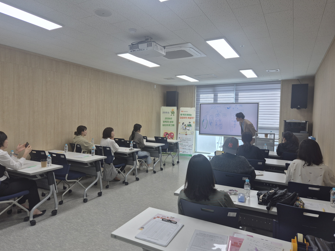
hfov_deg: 71.6
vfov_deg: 56.8
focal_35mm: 24
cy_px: 126
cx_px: 161
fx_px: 232
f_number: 1.8
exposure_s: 1/120
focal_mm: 5.4
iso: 40
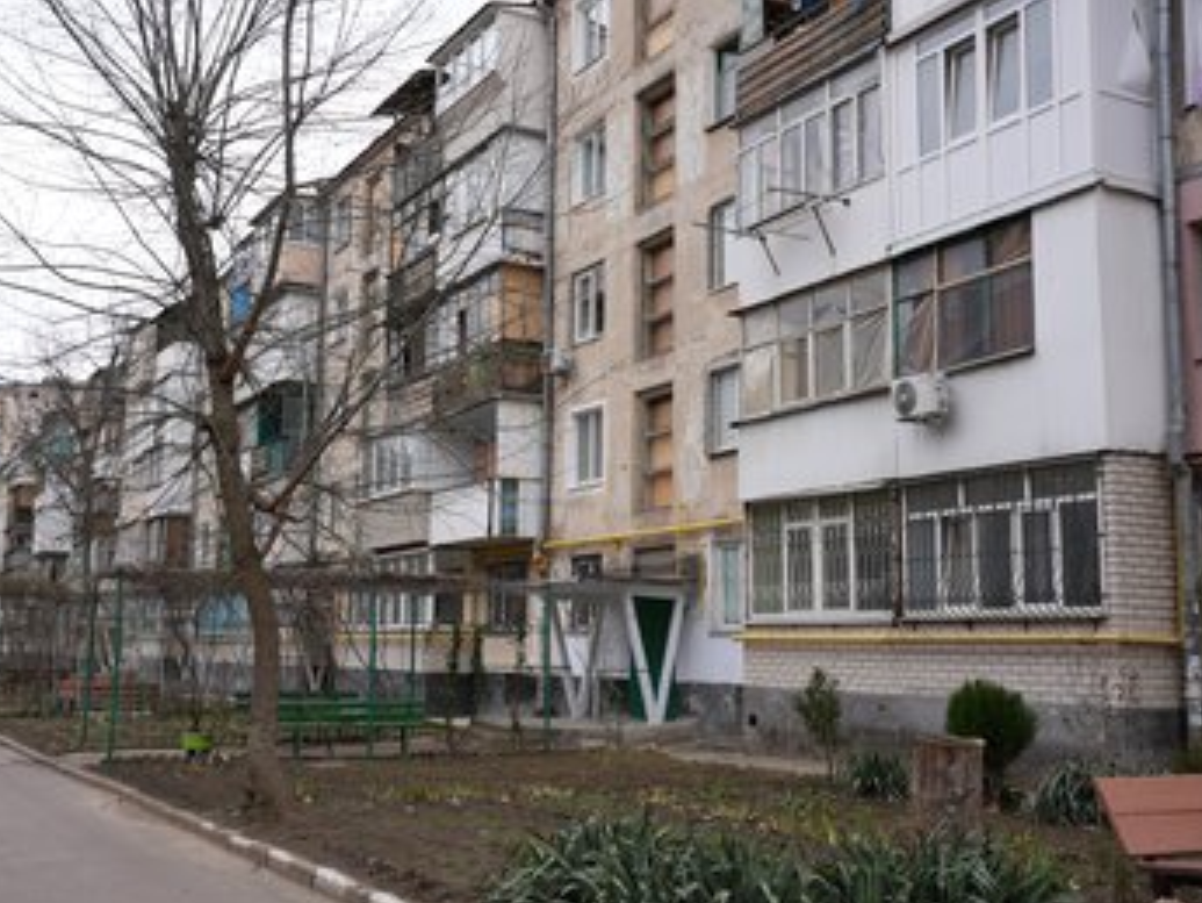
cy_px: 462
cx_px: 530
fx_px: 1355
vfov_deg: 36.8
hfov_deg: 47.7
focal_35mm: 39
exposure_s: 1/100
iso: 80
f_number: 4.5
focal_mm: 35
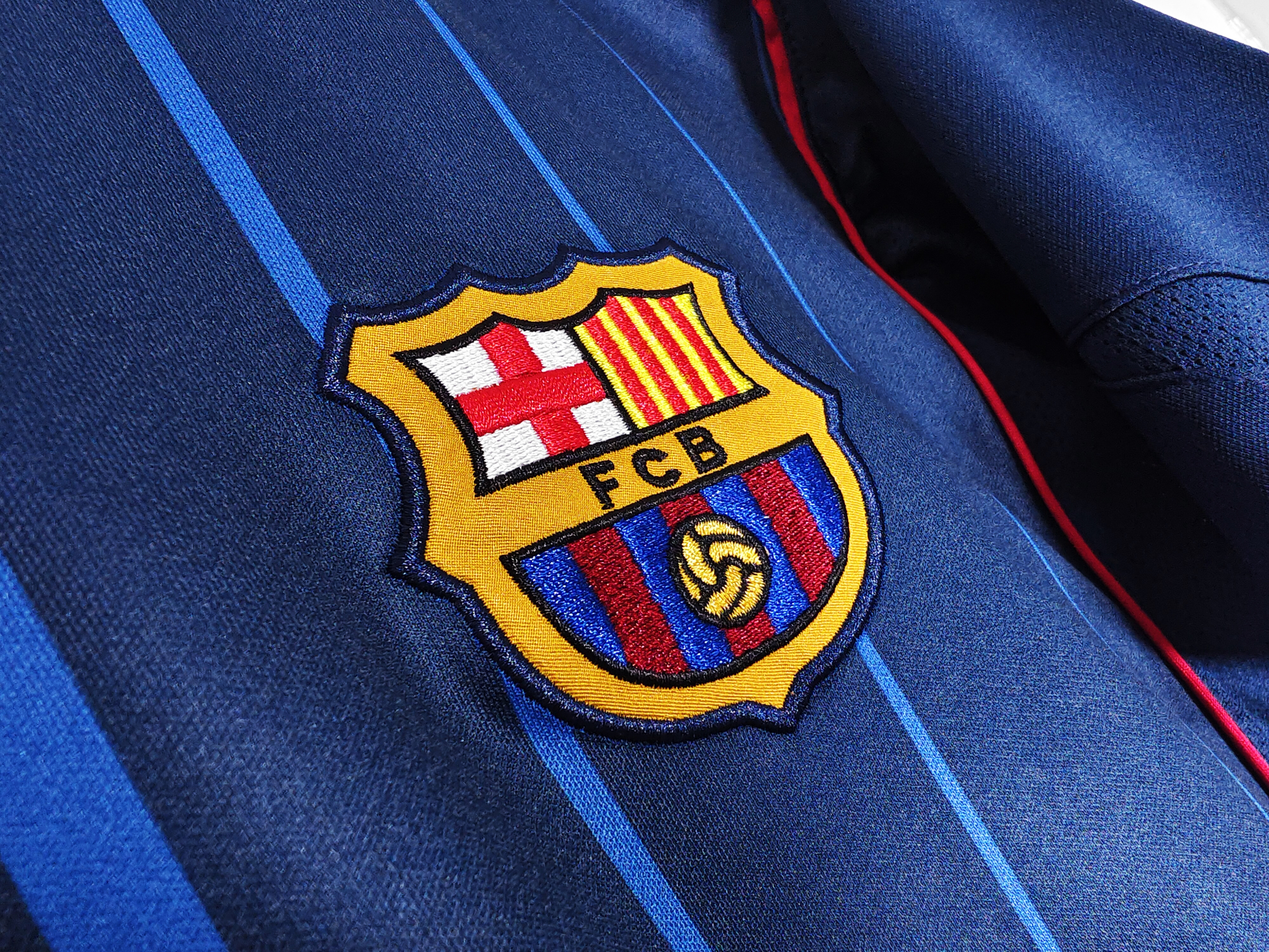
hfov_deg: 73.9
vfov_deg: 58.9
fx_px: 843
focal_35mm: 23
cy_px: 476
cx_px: 634
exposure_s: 1/60
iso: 227
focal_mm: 2.59
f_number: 2.2
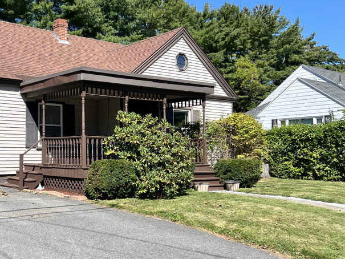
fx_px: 439
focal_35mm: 44
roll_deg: +0.3
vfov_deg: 32.9
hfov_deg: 40.8
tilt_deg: +4.8
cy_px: 121
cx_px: 60
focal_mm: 5.7
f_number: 1.5
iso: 50
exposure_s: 1/3257
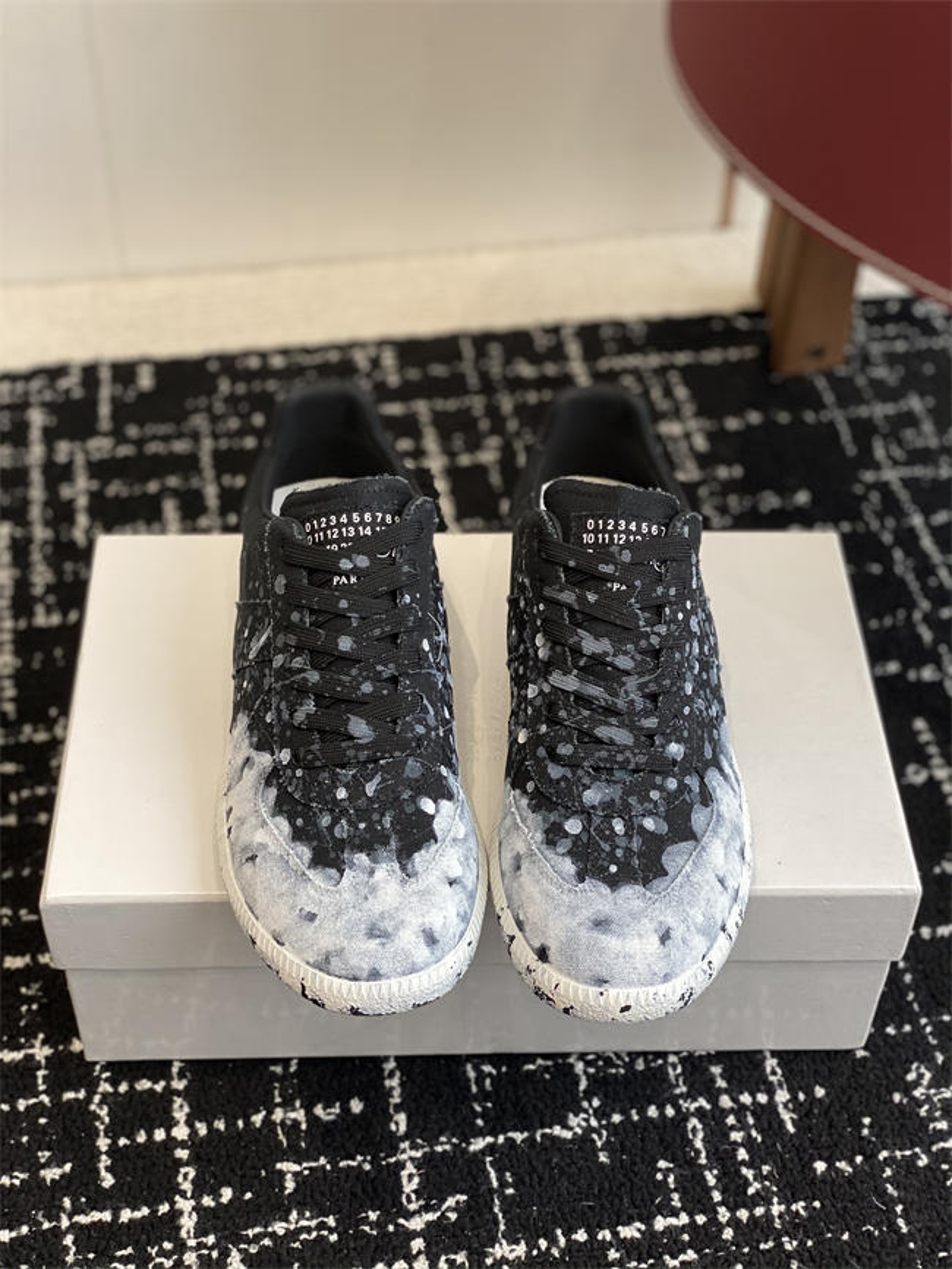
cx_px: 476
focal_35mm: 52
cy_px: 634
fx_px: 1906
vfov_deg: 36.8
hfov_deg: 28.0
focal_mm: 6
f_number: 2
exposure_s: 1/122
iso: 32
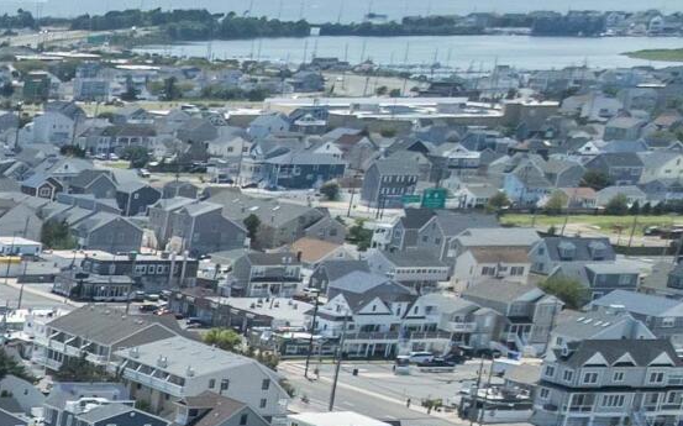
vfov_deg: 8.5
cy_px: 1080
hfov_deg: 11.4
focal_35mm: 138
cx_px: -1157
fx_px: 2567
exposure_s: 1/4000
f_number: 2.8
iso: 130
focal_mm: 12.29
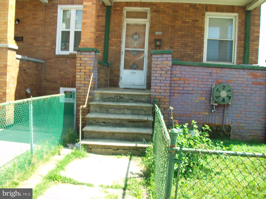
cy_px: 100
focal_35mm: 32
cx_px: 133
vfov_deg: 44.2
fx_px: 246
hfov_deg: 56.8
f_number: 2.8
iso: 64
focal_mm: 5.7
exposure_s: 1/250
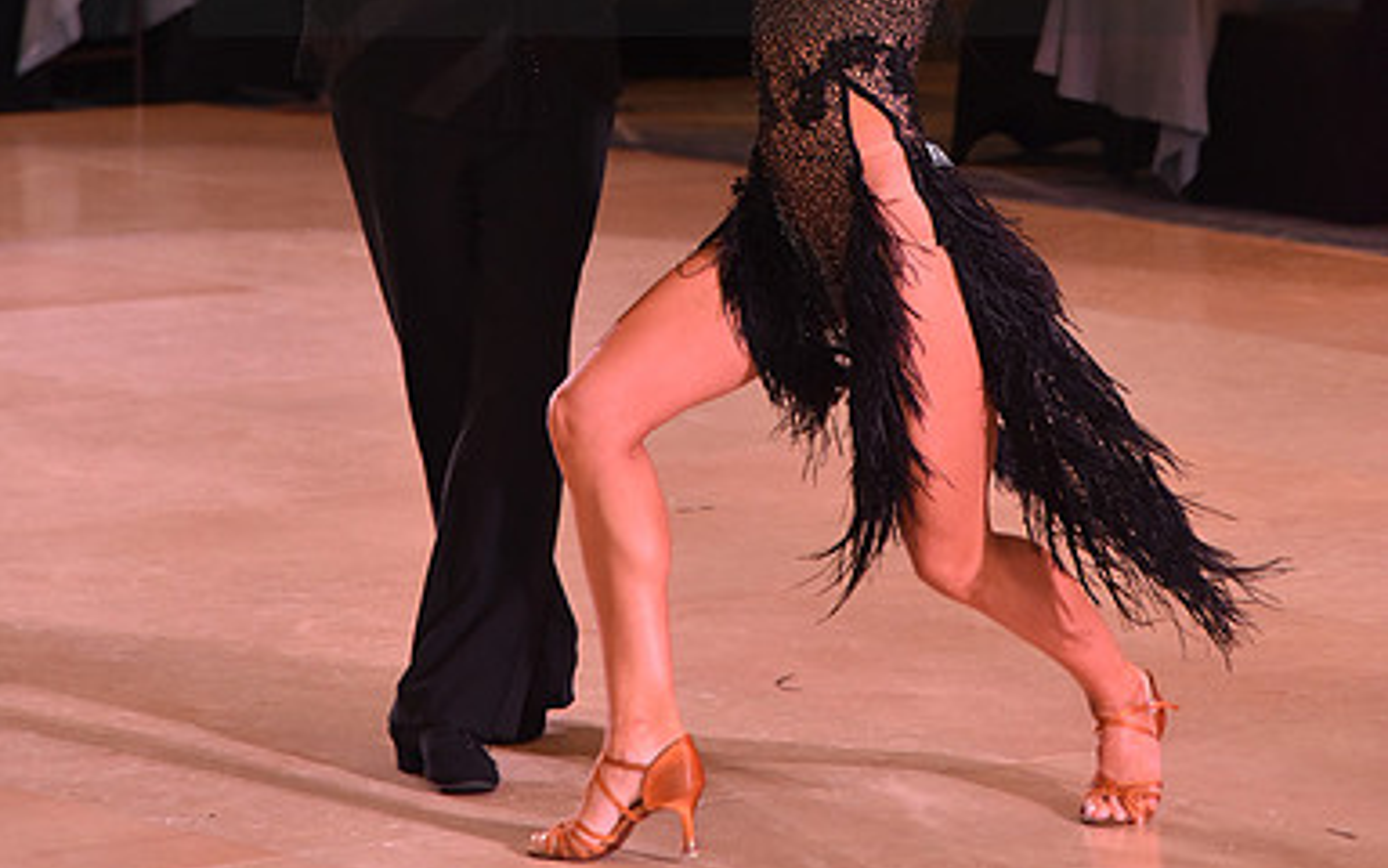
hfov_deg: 11.3
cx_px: 692
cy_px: -83
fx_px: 6998
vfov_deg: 7.1
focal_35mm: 185
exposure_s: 1/320
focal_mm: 120
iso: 2500
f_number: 5.6
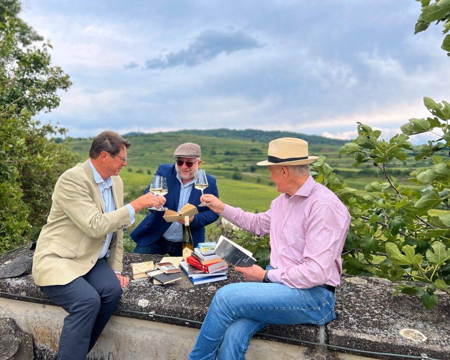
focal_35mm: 28
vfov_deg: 51.5
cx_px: 224
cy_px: 178
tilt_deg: -1.6
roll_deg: +0.9
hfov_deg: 62.2
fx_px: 373
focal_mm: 5.7
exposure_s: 1/2123
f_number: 1.5
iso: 50
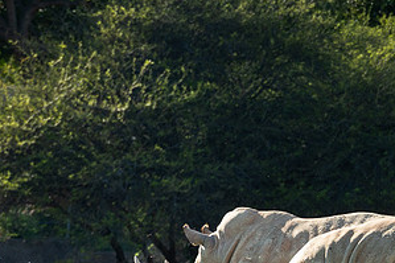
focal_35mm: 777
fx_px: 8520
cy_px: 244
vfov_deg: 1.8
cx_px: 104
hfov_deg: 2.7
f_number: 8
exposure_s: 1/250
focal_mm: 400
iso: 800
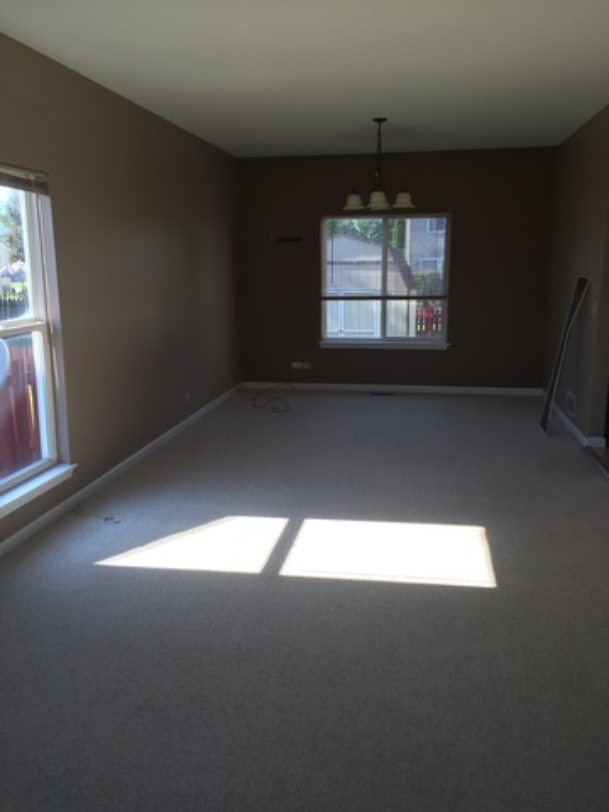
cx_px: 304
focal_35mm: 29
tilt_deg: -9.3
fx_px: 680
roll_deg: -0.5
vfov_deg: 61.7
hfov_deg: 48.2
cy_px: 406
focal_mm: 4.15
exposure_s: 1/120
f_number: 2.2
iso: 32
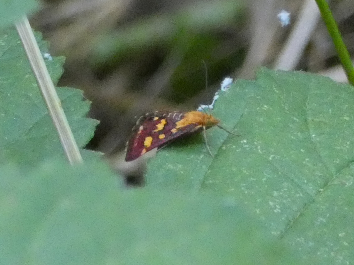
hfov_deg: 8.4
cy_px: 132
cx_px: 177
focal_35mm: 236
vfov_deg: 6.3
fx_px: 2414
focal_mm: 42.3
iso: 1600
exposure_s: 1/80
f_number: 5.5
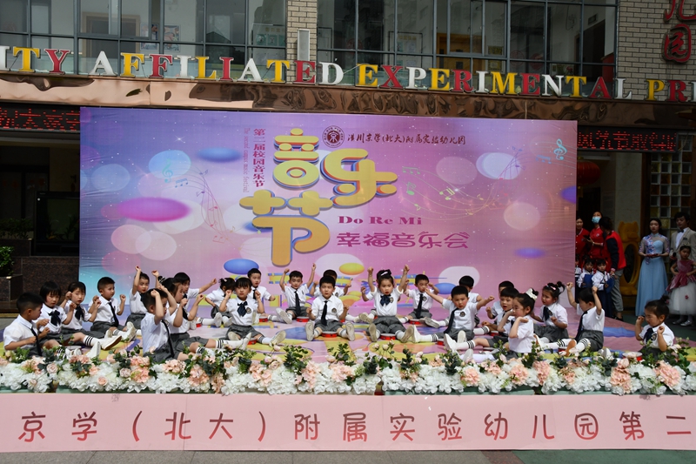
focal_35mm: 33
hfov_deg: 57.2
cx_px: 348
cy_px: 232
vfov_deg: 40.0
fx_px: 638
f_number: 13
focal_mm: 22
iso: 400
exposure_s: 1/640
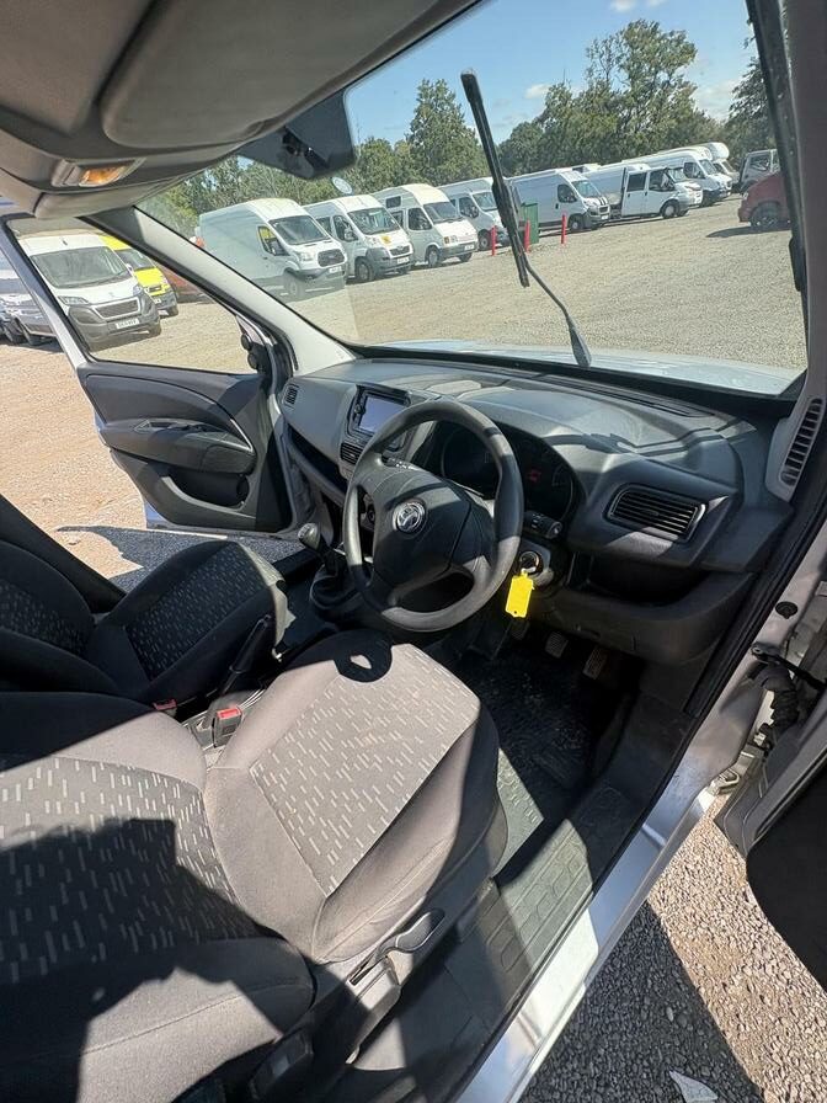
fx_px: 446
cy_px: 552
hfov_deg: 85.7
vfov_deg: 102.1
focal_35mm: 14
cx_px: 414
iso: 40
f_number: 2.2
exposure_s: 1/217
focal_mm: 2.22
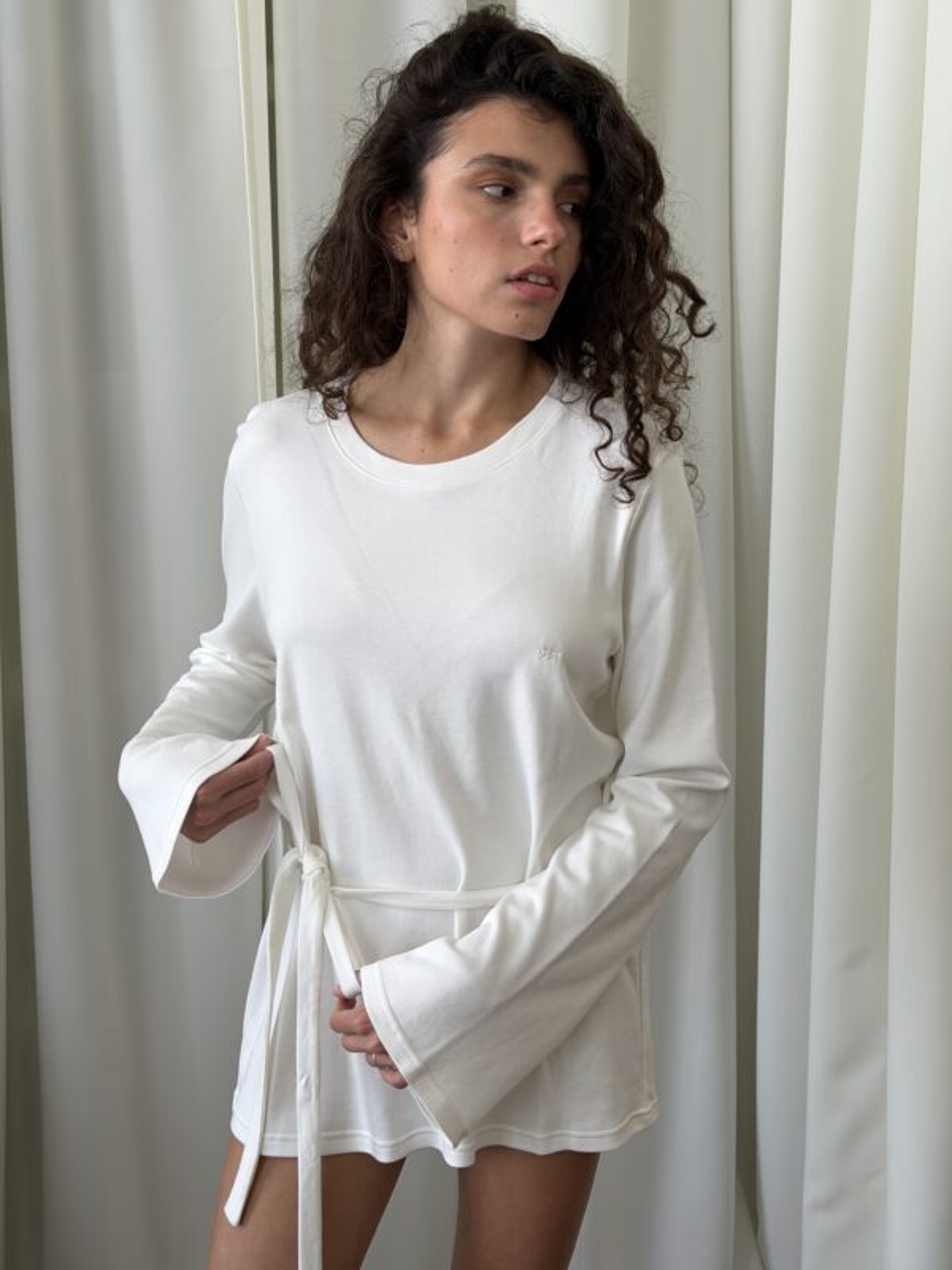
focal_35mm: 48
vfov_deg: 39.7
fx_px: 1760
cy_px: 635
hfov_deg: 30.3
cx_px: 476
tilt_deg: -11.9
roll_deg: -1.2
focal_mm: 6.76
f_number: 1.78
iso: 100
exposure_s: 1/115
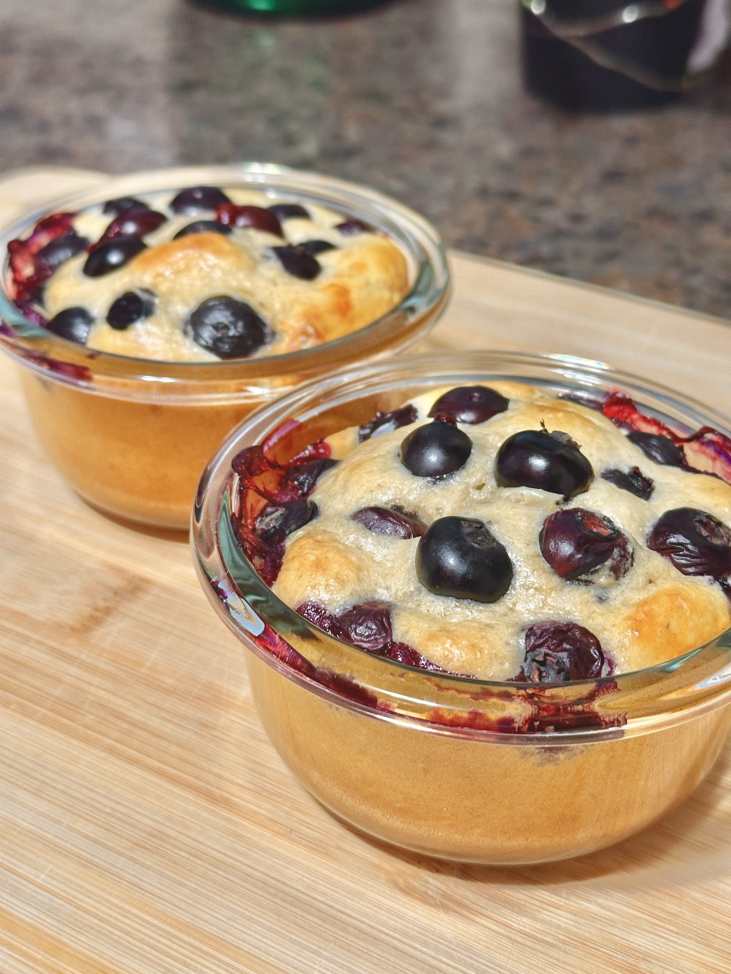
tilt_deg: -34.5
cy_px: 487
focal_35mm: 48
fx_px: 1352
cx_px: 366
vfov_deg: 39.7
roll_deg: -1.2
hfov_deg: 30.3
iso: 250
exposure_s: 1/60
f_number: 1.78
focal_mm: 6.86
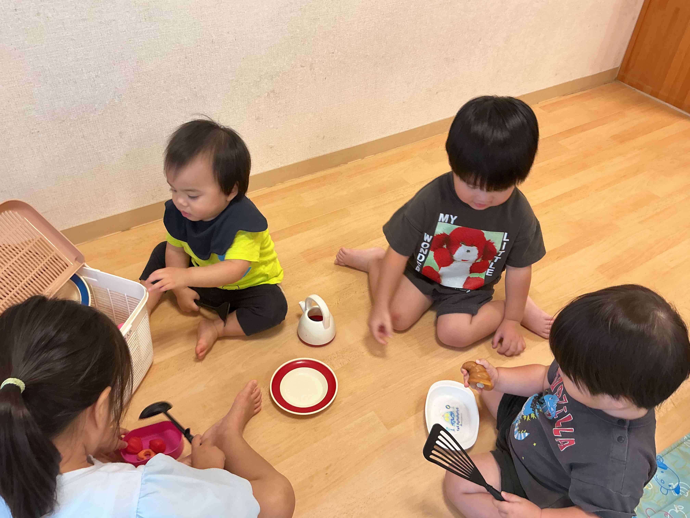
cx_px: 345
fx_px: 578
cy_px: 259
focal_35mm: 29
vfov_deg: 48.2
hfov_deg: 61.7
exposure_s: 1/60
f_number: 1.8
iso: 32
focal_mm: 3
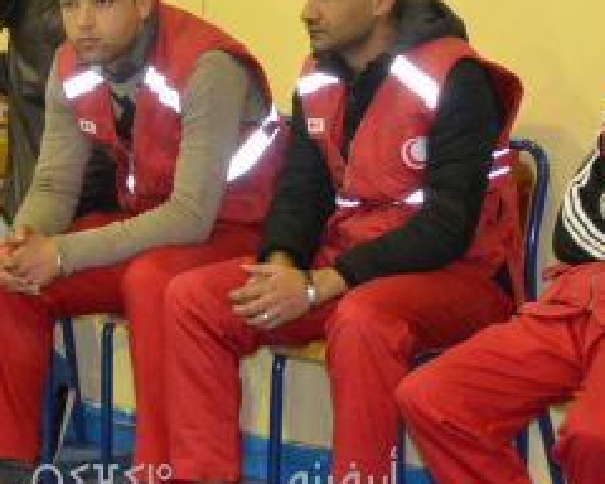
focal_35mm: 182
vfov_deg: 8.5
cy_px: 193
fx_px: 3259
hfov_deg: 10.6
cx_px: 212
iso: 3200
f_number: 4.8
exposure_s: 1/60
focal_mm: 50
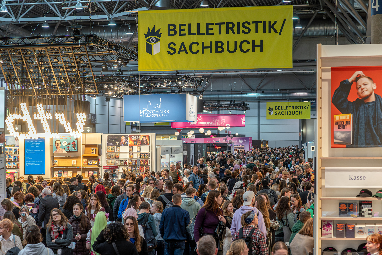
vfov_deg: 16.1
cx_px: 191
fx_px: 902
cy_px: 128
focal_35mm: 85
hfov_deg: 23.9
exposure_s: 1/160
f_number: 6.3
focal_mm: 85
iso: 2500
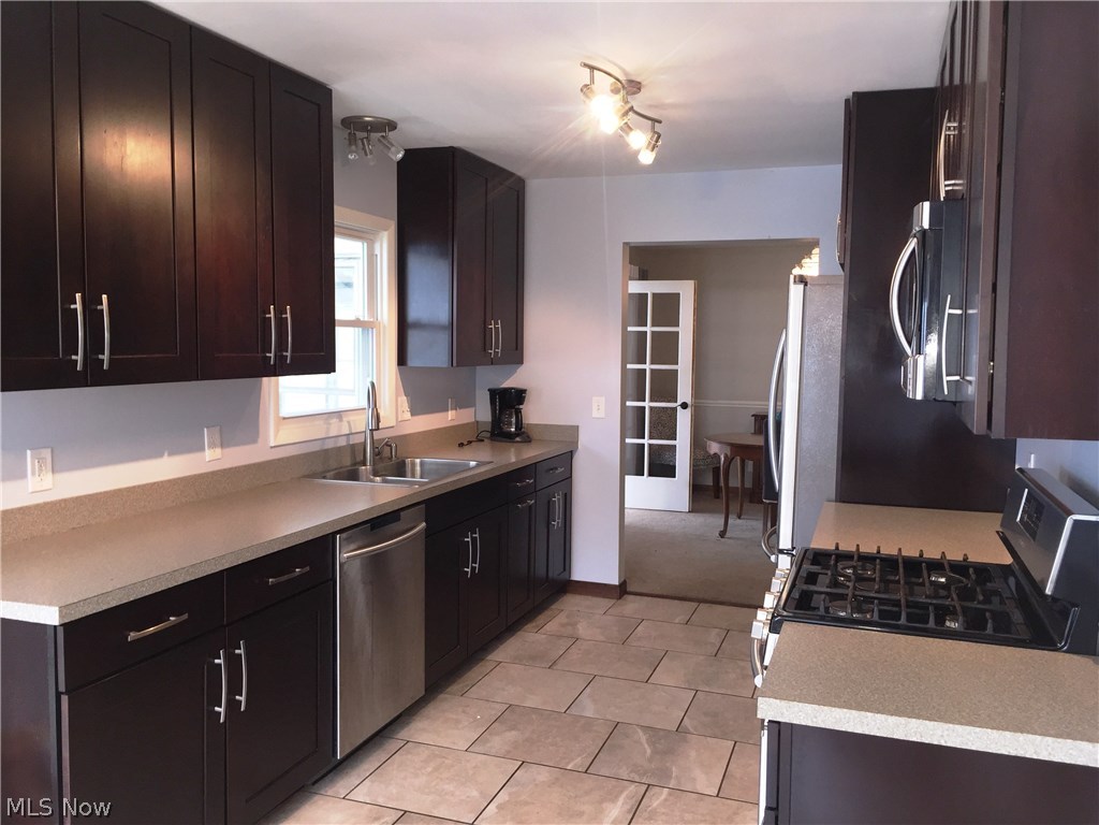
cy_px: 412
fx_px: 921
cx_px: 550
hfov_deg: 61.7
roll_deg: -0.8
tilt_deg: -4.8
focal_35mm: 29
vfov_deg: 48.2
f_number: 2.2
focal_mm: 4.15
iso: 64
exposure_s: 1/30
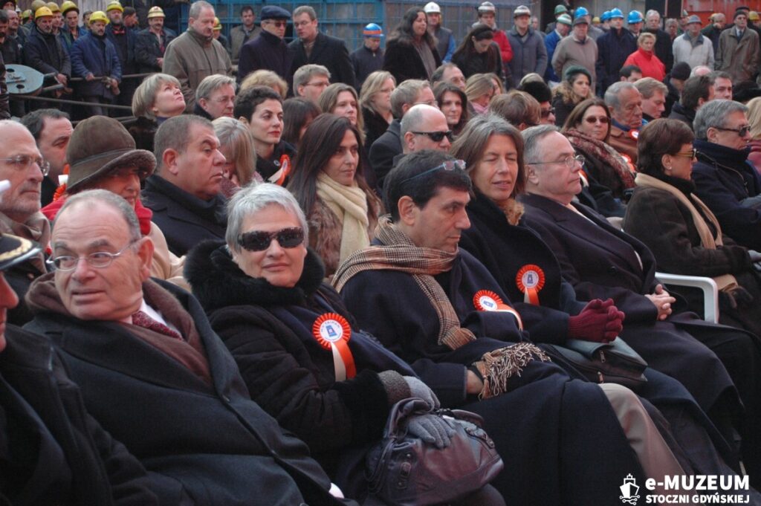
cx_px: 380
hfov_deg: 27.0
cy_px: 253
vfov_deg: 18.2
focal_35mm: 75
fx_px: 1584
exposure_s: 1/160
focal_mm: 50
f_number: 5.6
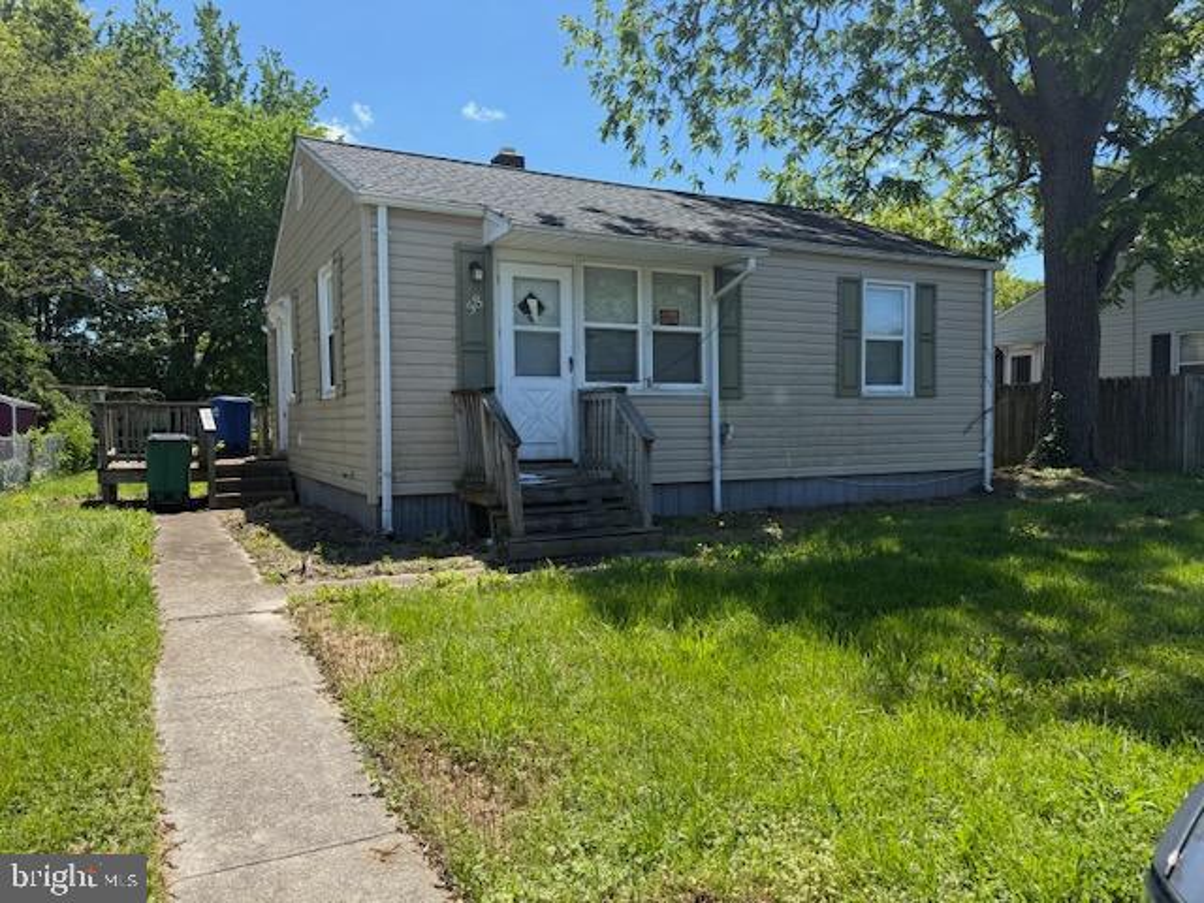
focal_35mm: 24
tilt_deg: -1.6
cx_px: 602
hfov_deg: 71.6
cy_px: 452
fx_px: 835
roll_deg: -0.1
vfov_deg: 56.8
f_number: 1.78
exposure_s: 1/2232
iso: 80
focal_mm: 6.76
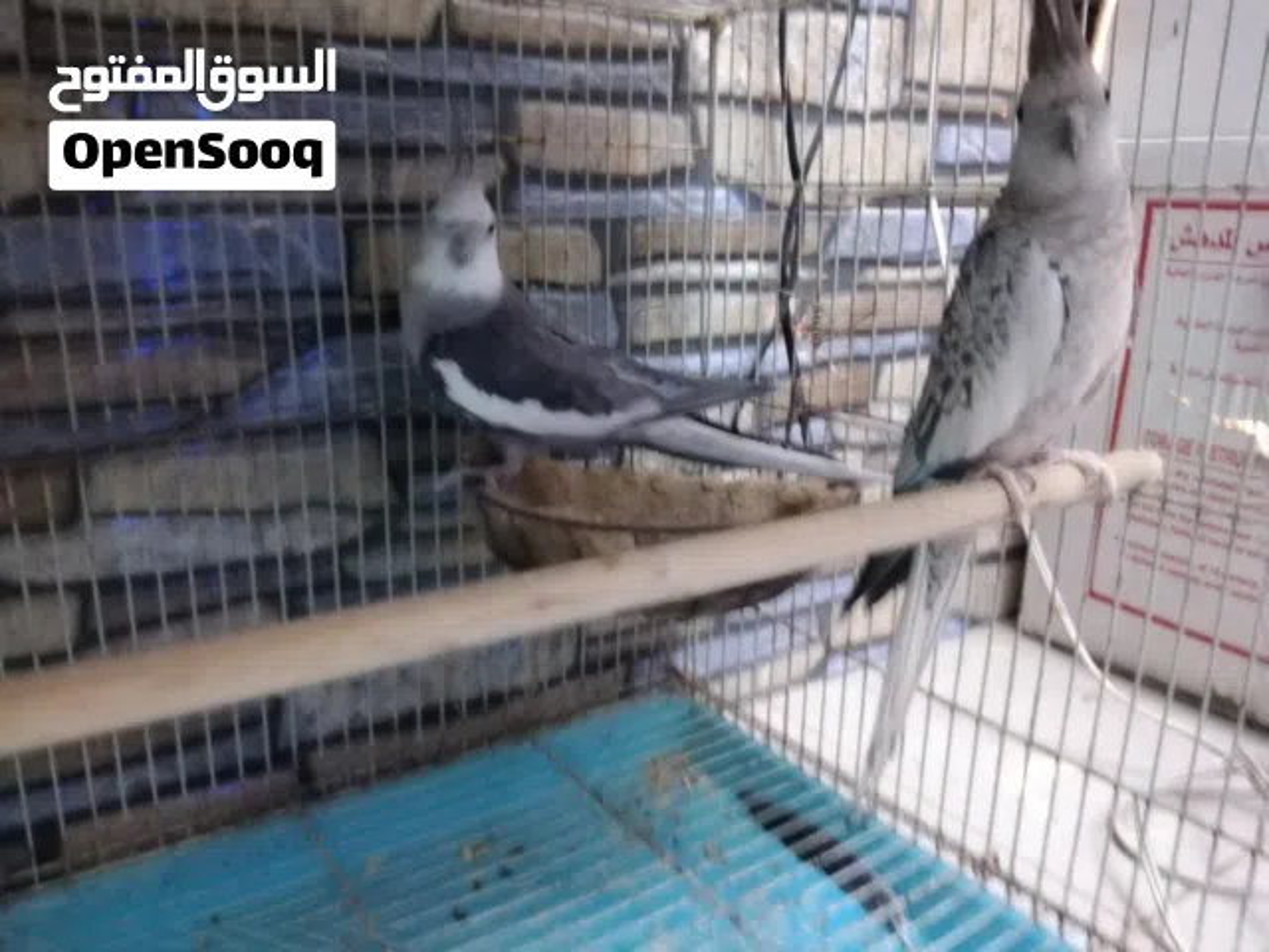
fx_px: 953
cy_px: 476
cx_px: 634
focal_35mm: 26
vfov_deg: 53.1
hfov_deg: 67.3
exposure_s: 1/14.3
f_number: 1.8
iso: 1817
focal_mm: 3.6
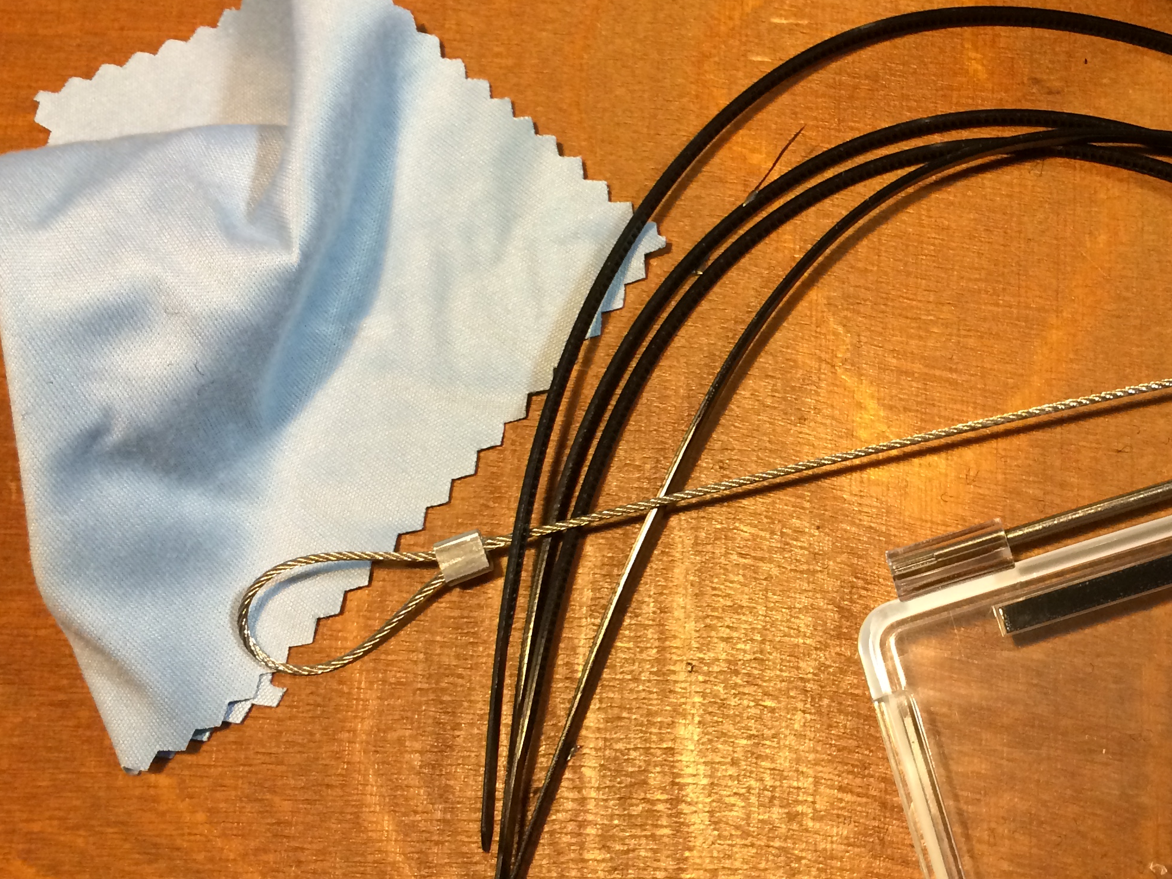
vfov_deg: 30.3
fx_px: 1625
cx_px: 915
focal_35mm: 48
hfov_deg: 38.4
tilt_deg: -77.4
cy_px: 472
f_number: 2.2
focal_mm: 4.15
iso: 160
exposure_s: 1/33
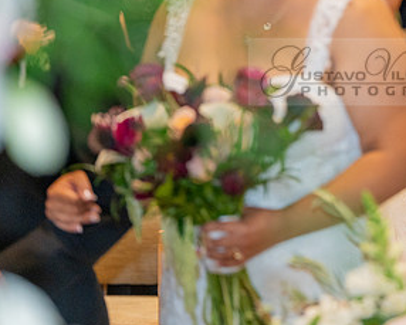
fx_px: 4580
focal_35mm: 381
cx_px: 372
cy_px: 72
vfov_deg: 4.1
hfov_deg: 5.1
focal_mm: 200
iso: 1250
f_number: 3.2
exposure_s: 1/160
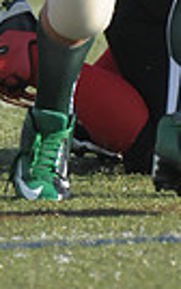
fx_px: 17673
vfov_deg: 0.9
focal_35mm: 2244
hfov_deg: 0.6
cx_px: 199
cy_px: -321
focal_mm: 340
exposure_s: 1/6400
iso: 1600
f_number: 4
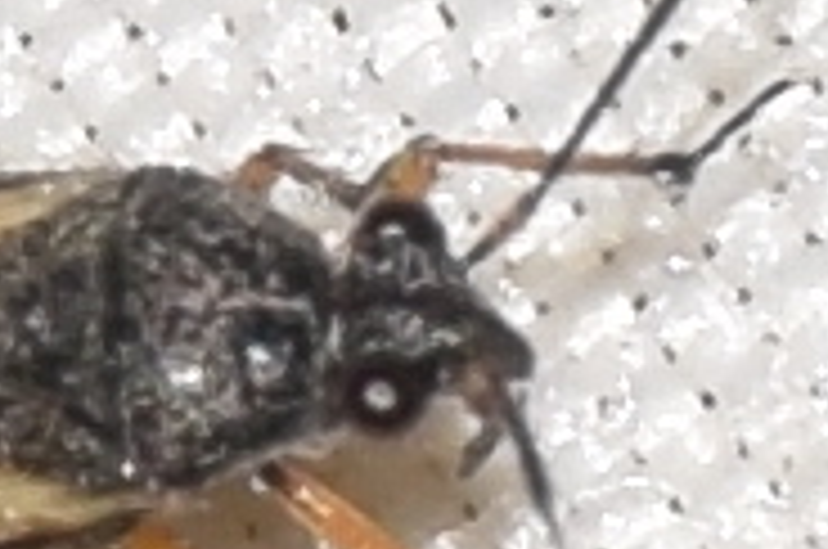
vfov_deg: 1.2
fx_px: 25210
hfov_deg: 1.9
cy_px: 490
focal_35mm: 1098
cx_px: -27
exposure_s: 1/160
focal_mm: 140
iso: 100
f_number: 13
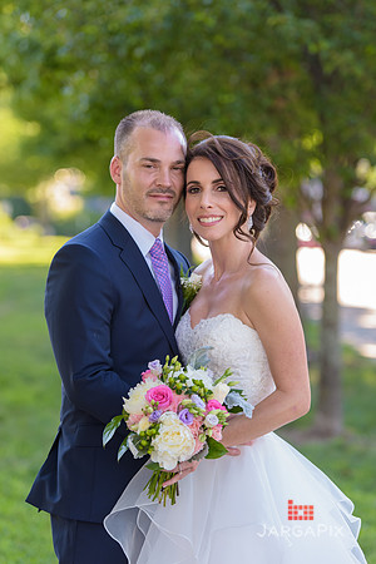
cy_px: 282
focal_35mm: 120
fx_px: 1880
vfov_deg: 17.1
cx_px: 188
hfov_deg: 11.4
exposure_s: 1/200
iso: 200
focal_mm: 120
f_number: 3.2
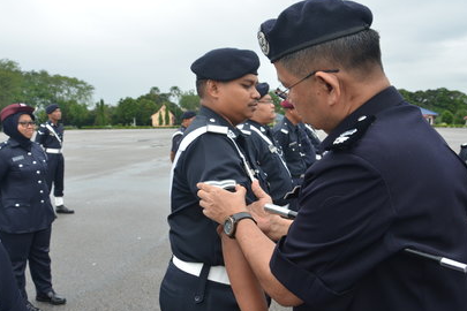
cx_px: 253
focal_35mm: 30
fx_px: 389
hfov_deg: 61.8
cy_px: 158
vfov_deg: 43.6
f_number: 5.6
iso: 400
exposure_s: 1/100
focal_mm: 18
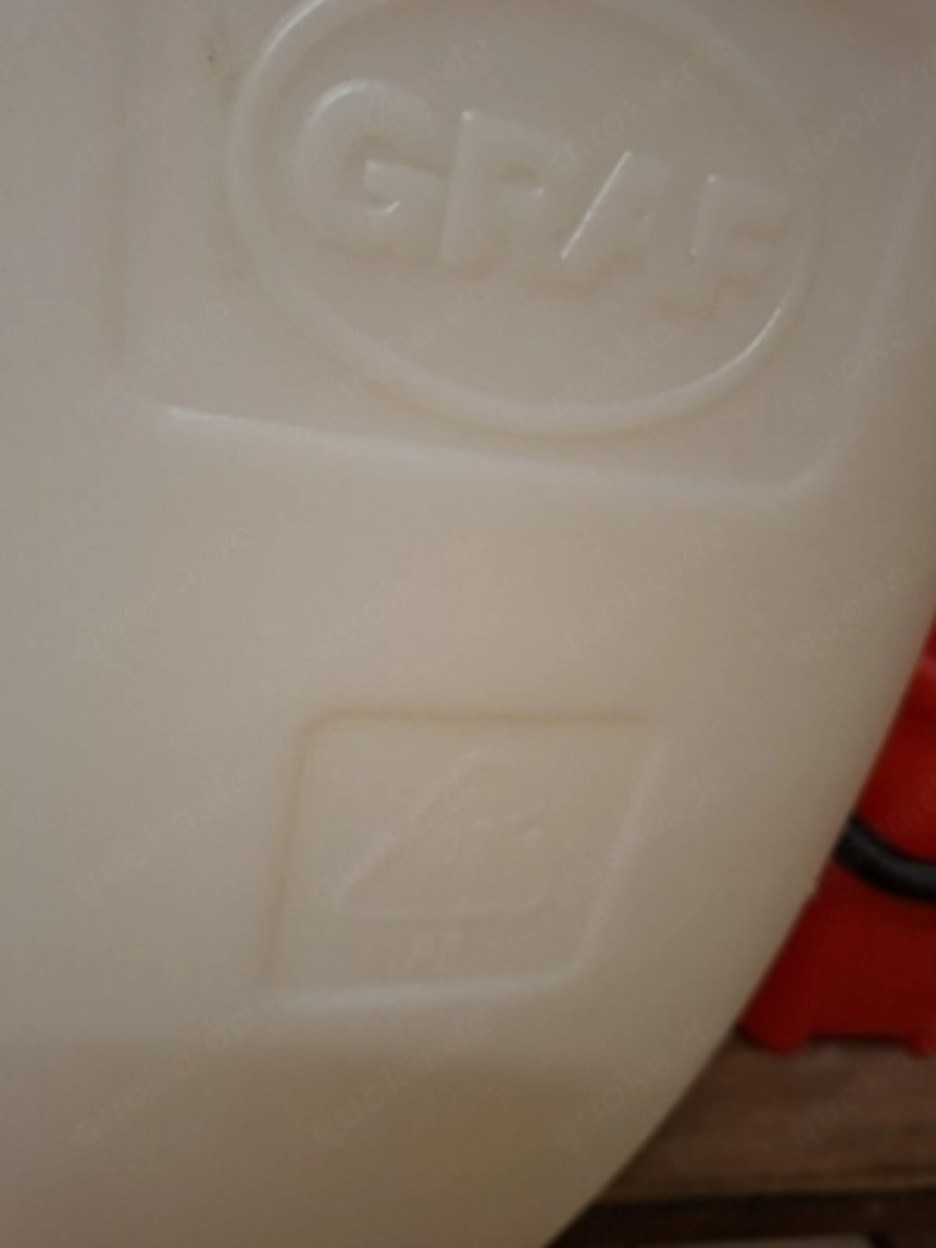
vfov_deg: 73.9
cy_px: 624
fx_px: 829
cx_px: 468
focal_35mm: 23
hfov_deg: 58.9
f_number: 1.8
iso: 320
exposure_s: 1/33
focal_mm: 5.54
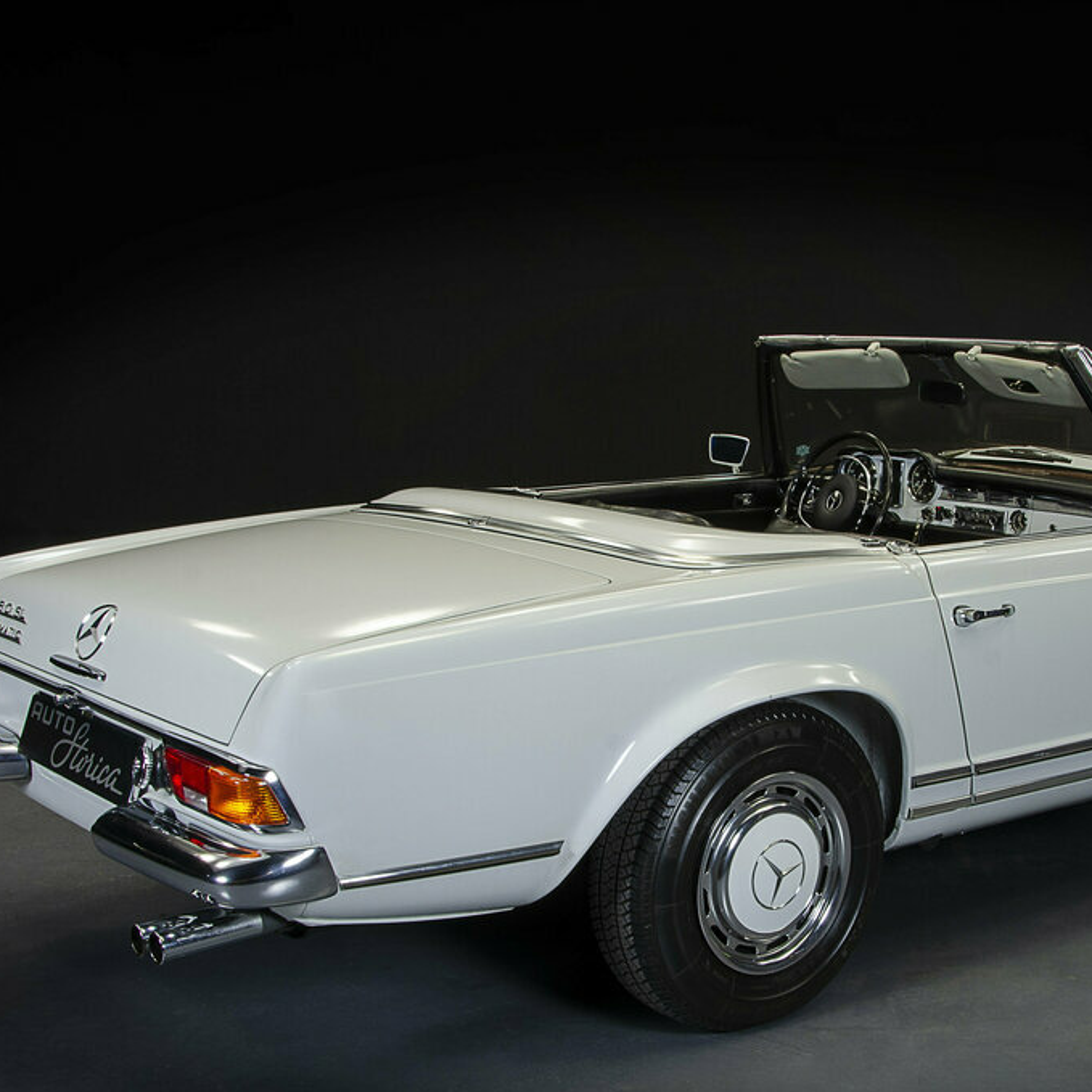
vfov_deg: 31.6
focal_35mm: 54
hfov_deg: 31.4
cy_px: 614
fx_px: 1927
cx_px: 725
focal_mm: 24
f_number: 14
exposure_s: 1/1.25
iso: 200
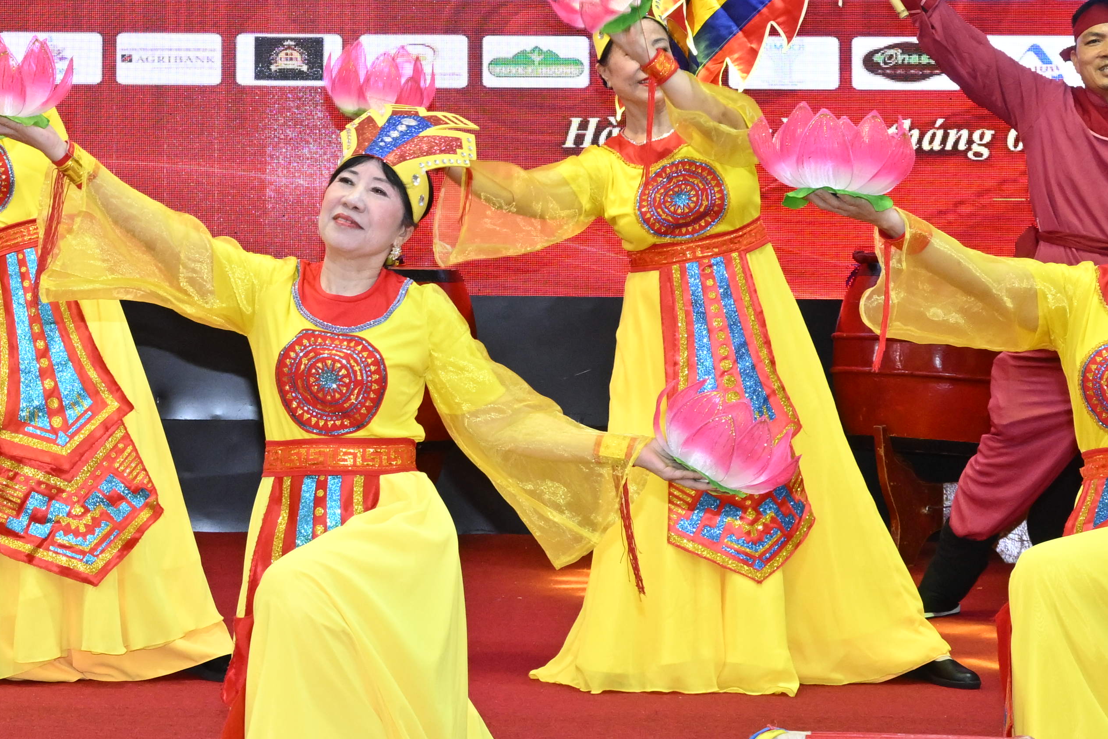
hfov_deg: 18.0
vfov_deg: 12.2
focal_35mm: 111
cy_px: 25
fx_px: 3416
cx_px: 39
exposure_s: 1/100
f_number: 6.3
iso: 1600
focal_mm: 34
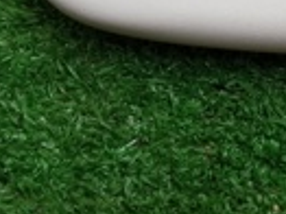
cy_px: -97
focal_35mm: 132
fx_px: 1090
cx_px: 469
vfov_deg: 10.8
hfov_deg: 13.8
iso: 160
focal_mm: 3.79
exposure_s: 1/33.3
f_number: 2.2
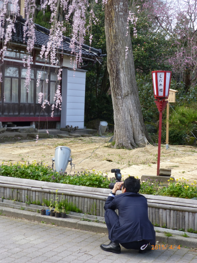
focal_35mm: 62
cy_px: 132
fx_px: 470
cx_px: 98
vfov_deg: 31.2
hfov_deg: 23.7
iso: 100
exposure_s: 1/80
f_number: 4.8
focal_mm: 11
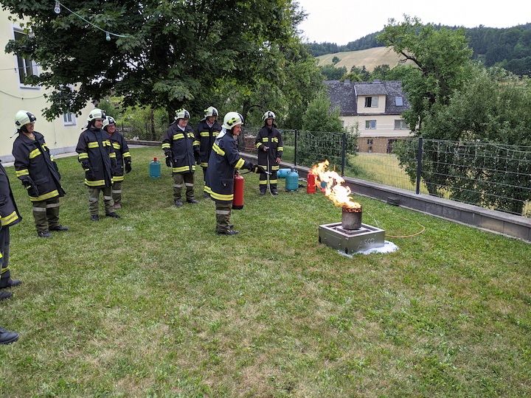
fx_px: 414
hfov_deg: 65.3
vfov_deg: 51.4
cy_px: 199
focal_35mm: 27
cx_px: 266
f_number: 1.8
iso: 51
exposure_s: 1/114
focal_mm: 4.44
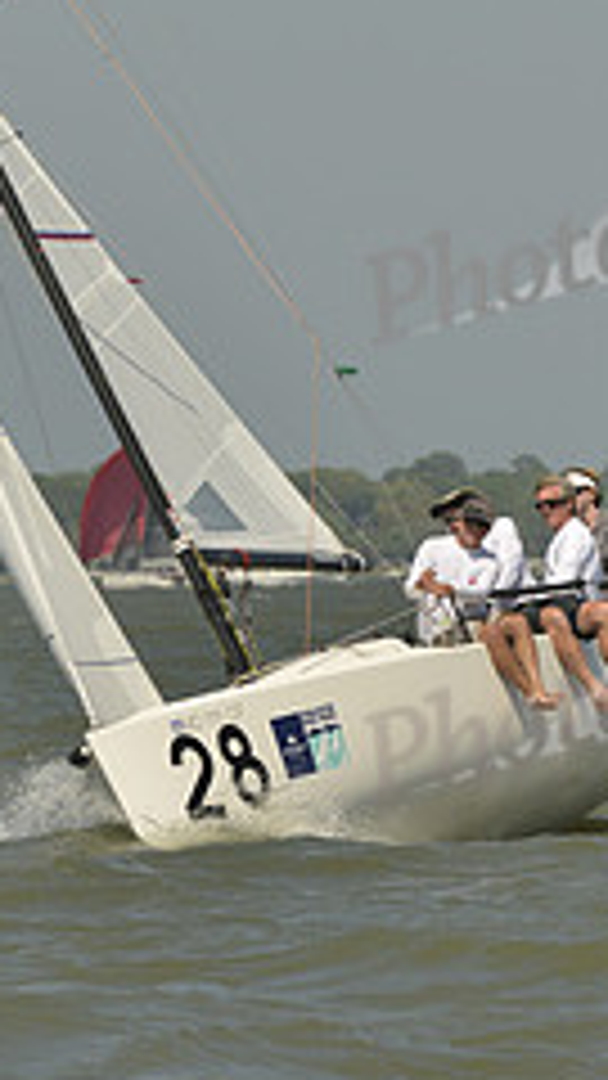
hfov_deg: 2.2
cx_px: 133
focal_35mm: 556
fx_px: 15935
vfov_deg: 3.9
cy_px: 58
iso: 280
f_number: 9
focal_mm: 220
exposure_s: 1/1600
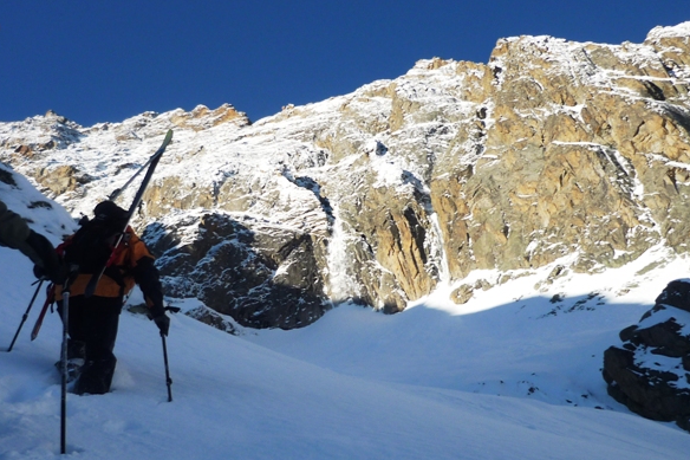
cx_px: 289
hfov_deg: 41.8
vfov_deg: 28.6
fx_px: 901
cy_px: 213
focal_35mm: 47
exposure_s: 1/160
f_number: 8
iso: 100
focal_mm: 5.5
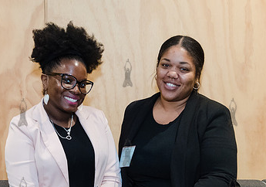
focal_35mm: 83
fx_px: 623
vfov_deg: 16.9
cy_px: 154
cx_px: 124
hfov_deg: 24.1
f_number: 4.5
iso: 2500
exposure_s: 1/250
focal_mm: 38
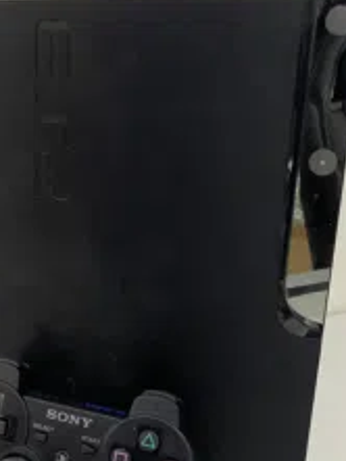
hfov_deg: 29.9
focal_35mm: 47
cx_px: 54
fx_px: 626
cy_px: 219
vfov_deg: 40.4
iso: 500
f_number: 1.8
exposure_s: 1/56
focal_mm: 4.25
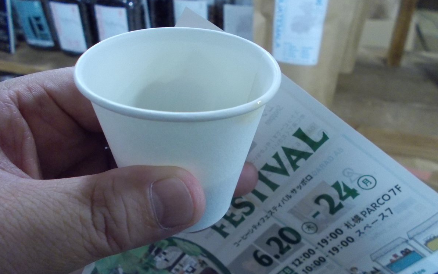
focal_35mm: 32
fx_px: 382
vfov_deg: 39.4
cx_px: 218
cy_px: 146
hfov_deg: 59.7
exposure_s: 1/100
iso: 800
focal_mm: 5.3
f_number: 3.4
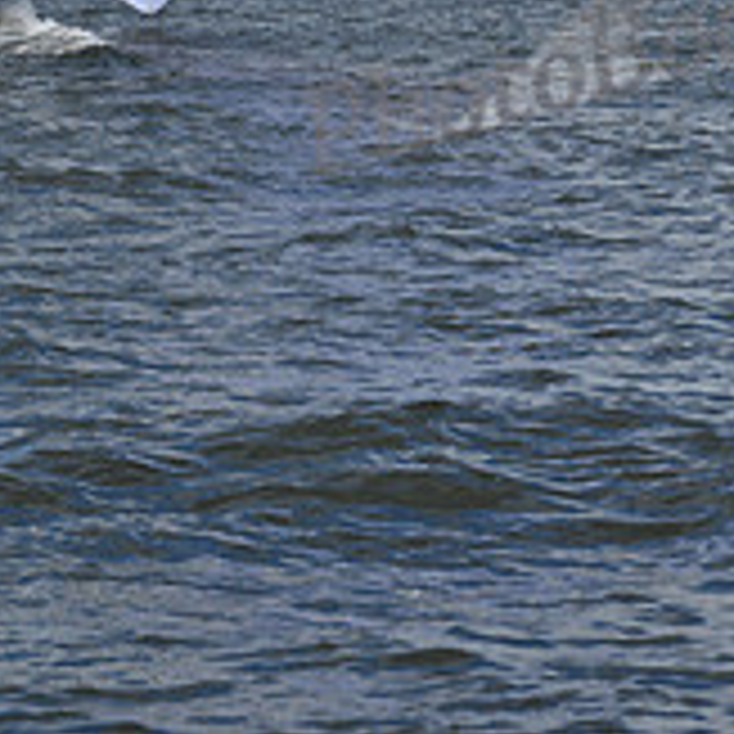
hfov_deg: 8.2
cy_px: -567
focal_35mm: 212
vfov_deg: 8.0
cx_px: 70
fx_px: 5086
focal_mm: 70
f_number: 10
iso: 250
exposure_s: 1/1000
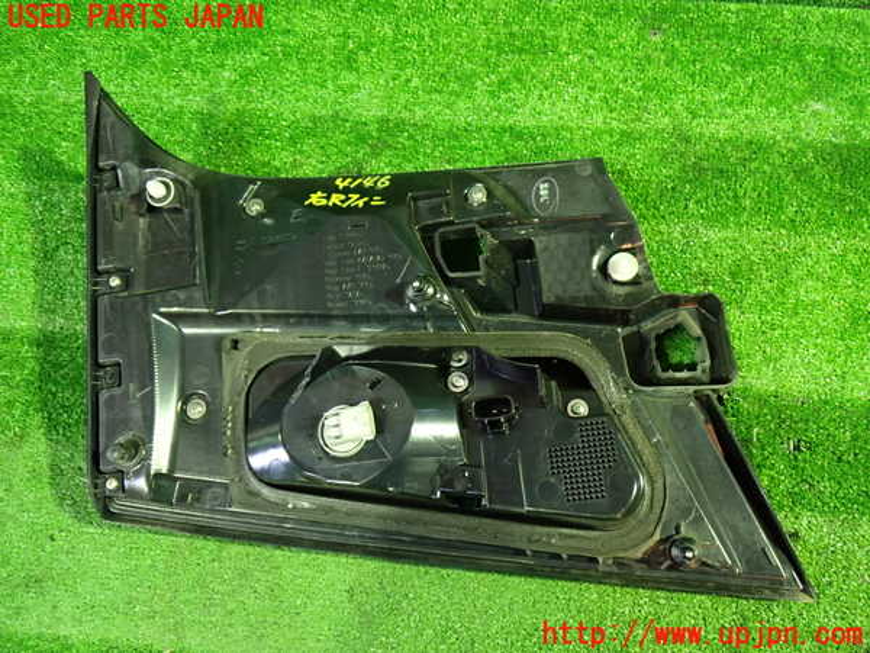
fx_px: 754
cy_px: 326
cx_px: 435
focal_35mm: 30
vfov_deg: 46.8
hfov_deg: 60.0
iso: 800
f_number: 2.3
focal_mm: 5.4
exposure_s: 1/20
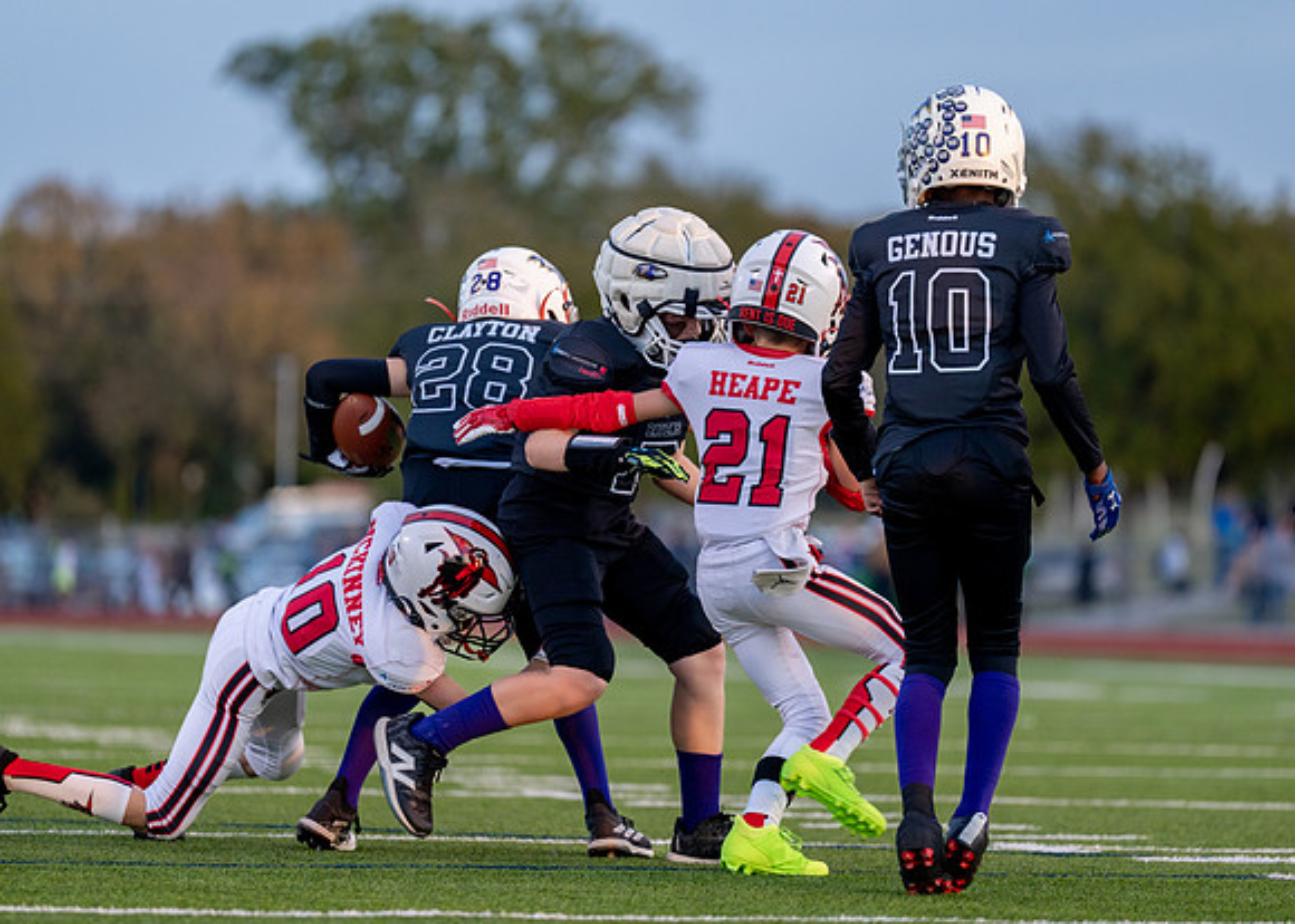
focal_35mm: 239
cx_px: 701
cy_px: 459
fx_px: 8782
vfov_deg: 6.0
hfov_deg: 8.4
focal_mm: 200
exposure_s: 1/1250
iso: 500
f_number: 2.8
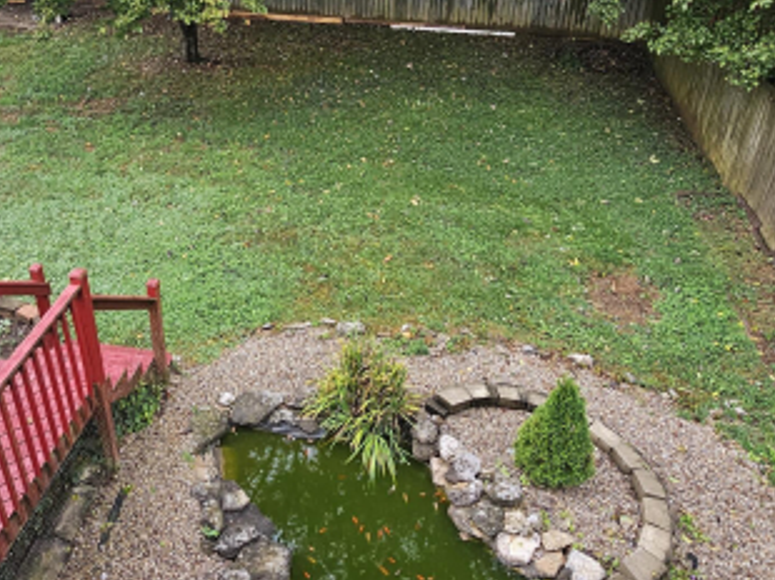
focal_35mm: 28
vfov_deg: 49.3
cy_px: 228
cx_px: 259
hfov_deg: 61.9
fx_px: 626
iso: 80
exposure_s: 1/212
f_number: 2.2
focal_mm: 2.2
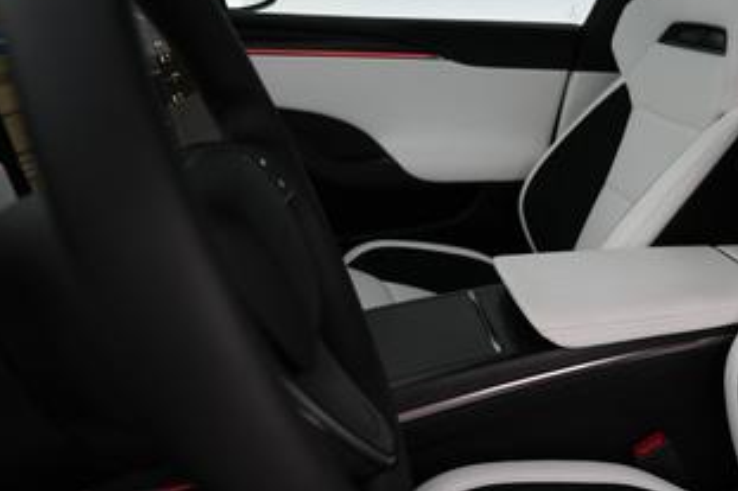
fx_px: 717
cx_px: 702
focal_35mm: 35
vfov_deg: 37.8
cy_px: 240
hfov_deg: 47.2
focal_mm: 17
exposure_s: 1/30
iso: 500
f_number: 2.8
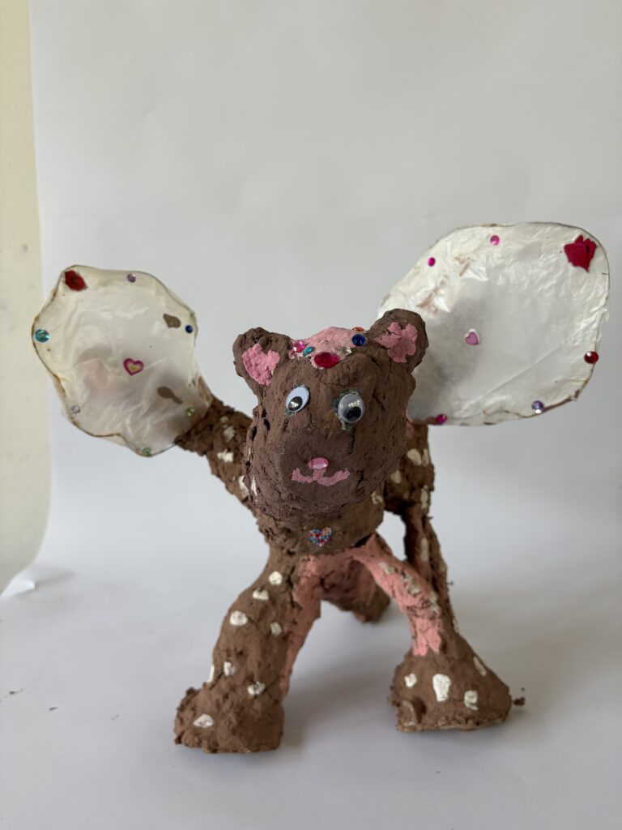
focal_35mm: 26
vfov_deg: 67.3
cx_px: 311
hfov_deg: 53.1
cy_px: 415
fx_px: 623
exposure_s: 1/121
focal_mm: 5.96
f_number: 1.6
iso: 80
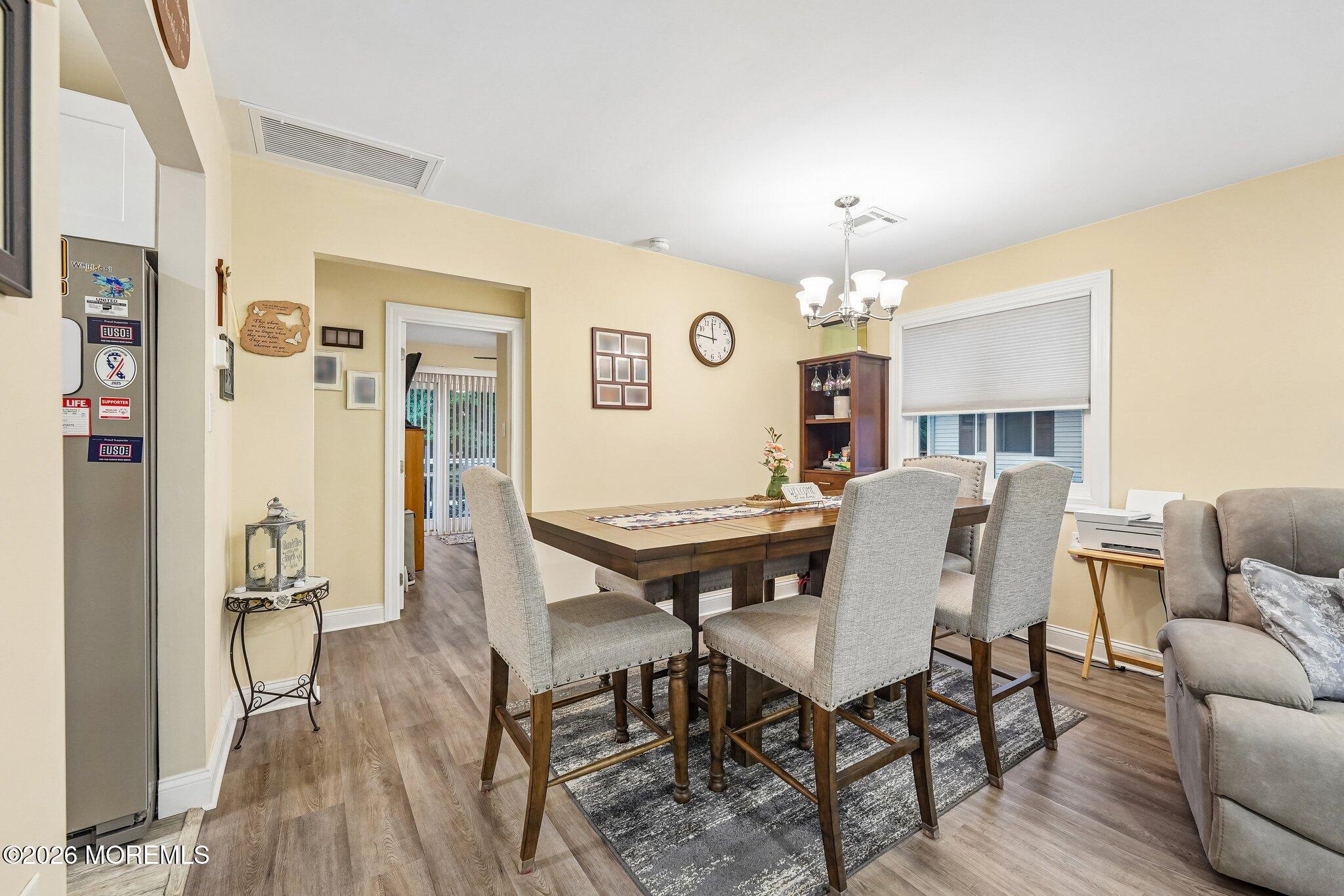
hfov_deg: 101.5
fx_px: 549
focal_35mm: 15
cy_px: 448
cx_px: 672
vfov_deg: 78.4
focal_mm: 14.7
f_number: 8
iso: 2000
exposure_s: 1/40
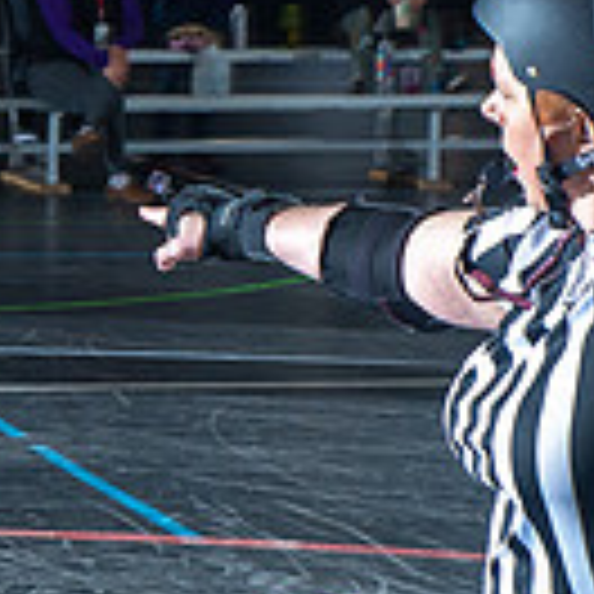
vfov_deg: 8.9
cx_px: -473
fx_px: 3805
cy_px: 226
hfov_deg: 8.6
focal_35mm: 196
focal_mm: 48
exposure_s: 1/160
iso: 800
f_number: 7.1
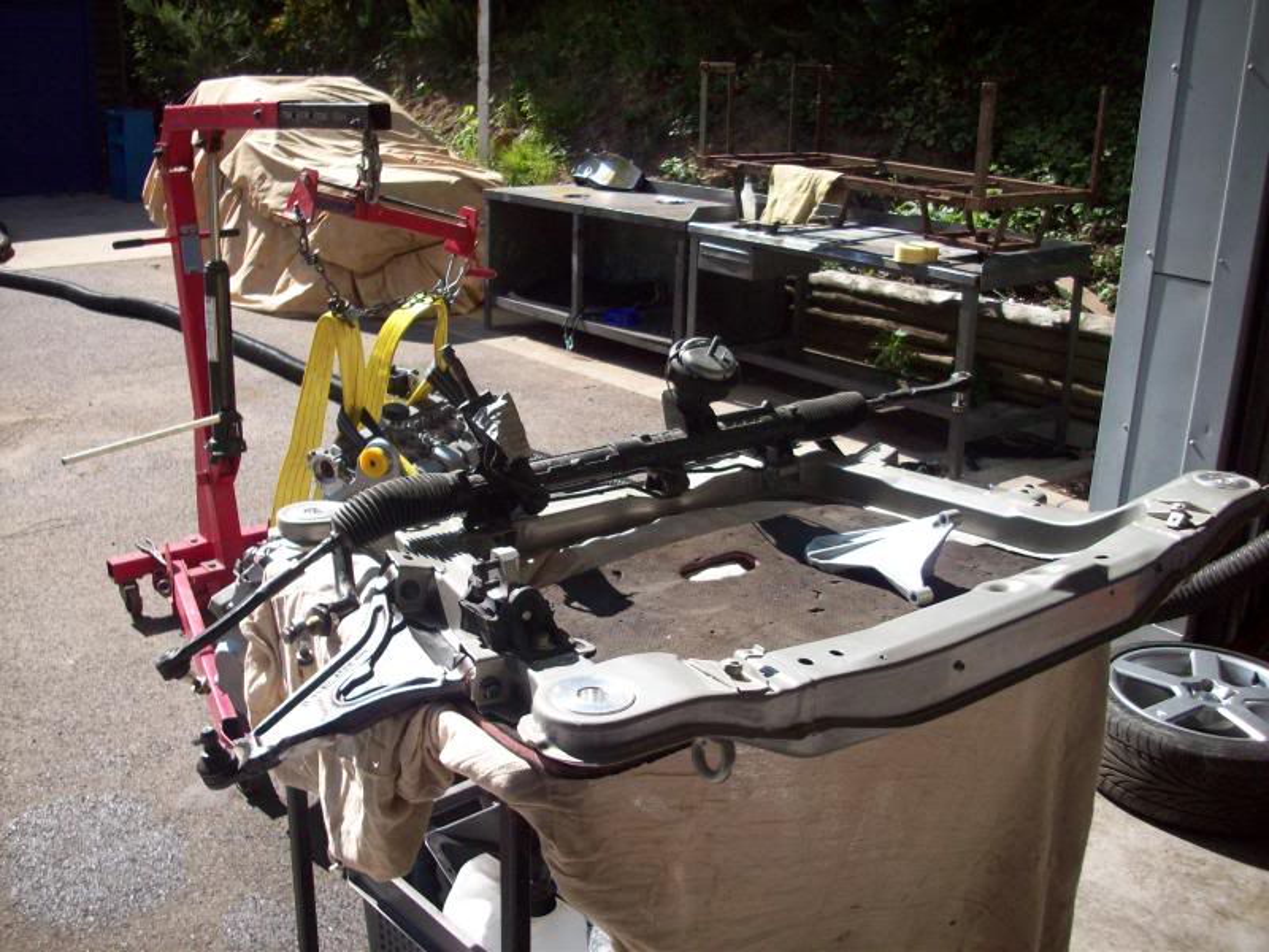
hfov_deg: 50.1
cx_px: 634
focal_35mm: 37
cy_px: 476
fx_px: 1356
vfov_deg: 38.7
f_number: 5.6
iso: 80
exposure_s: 1/191
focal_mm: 6.2
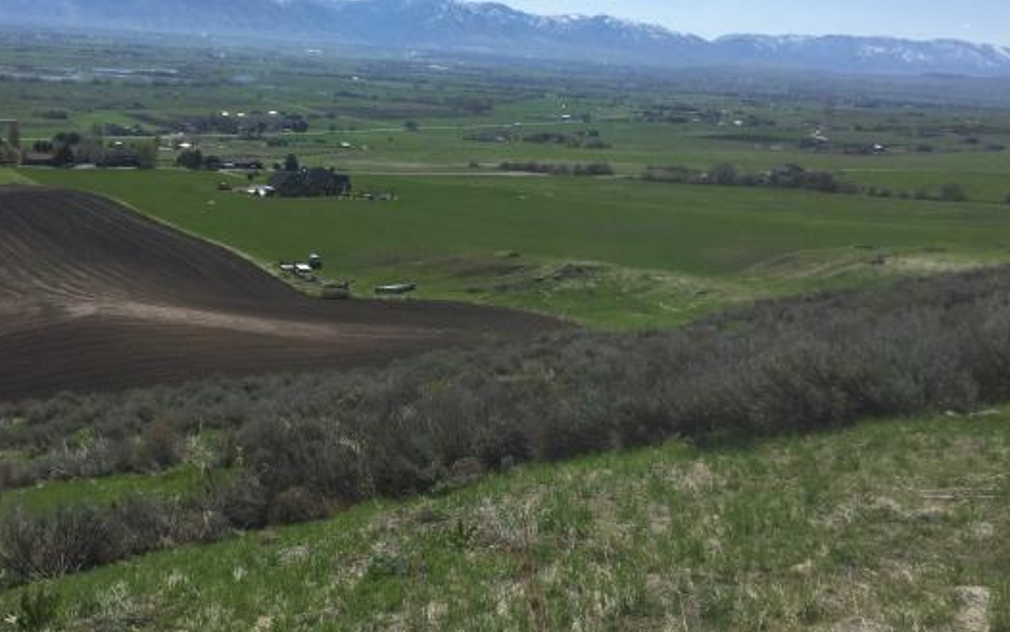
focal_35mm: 40
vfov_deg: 31.9
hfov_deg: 49.1
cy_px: 246
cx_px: 432
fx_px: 1101
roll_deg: -4.3
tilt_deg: -12.0
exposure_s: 1/2398
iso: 25
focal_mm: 3.3
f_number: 2.4
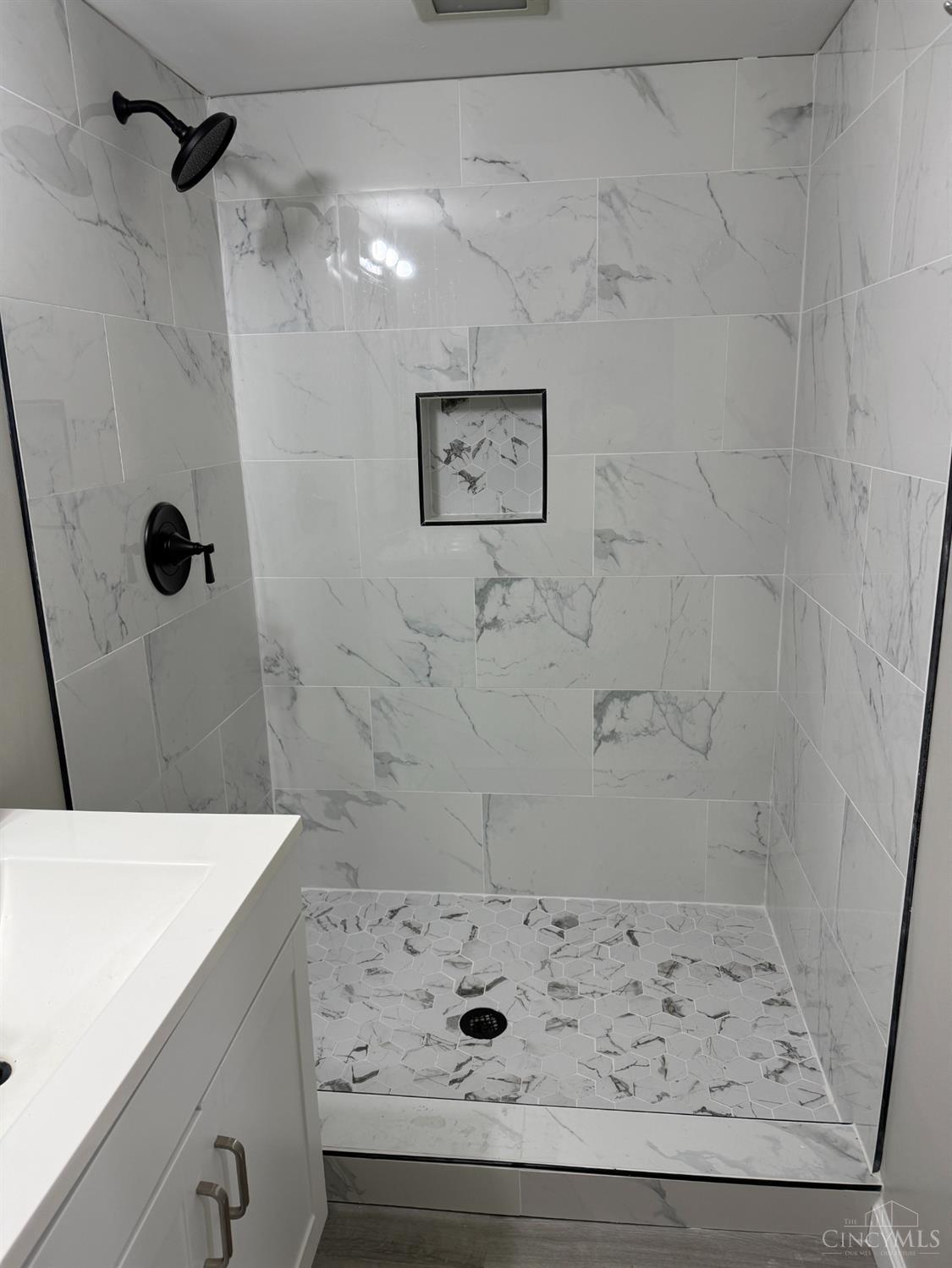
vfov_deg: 71.6
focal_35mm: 24
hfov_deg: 56.8
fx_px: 880
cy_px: 634
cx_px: 476
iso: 125
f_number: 1.78
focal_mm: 6.76
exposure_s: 1/120
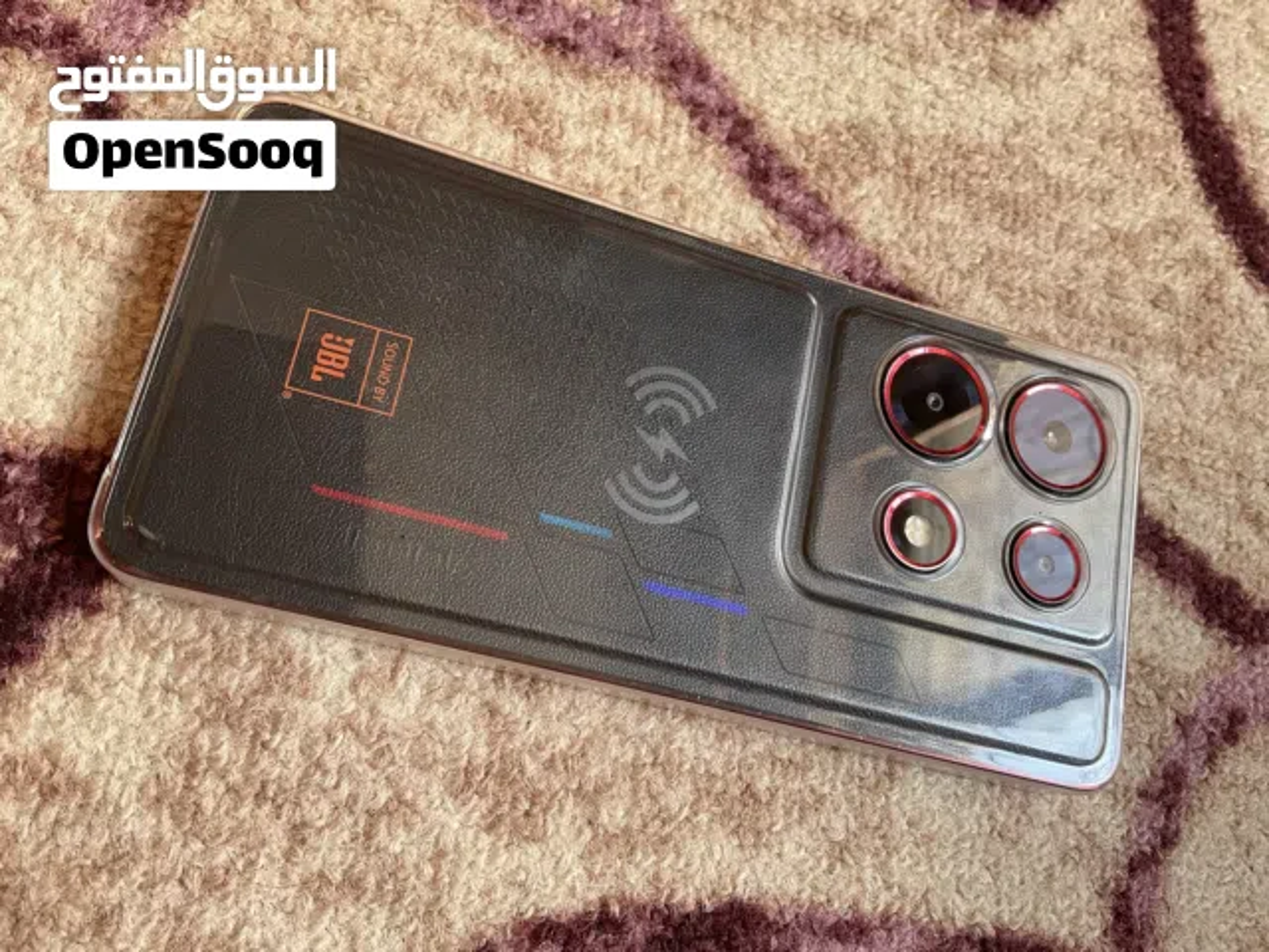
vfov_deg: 48.2
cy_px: 476
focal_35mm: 29
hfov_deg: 61.7
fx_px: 1063
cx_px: 634
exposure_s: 1/65
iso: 64
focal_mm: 3
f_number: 1.8
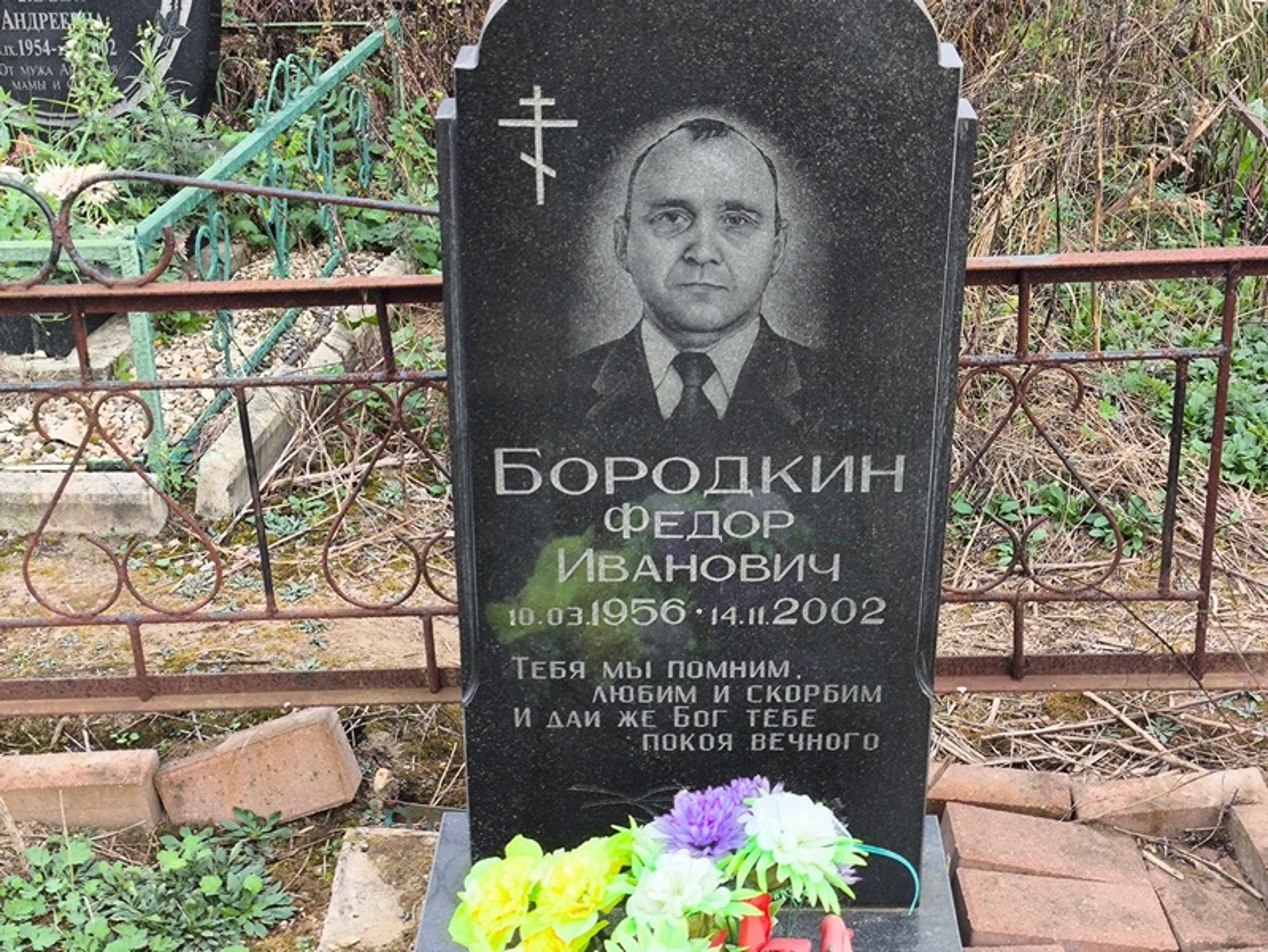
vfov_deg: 29.1
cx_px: 634
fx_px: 1832
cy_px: 476
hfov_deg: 38.2
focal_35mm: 50
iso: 50
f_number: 1.7
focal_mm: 4.71
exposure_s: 1/126
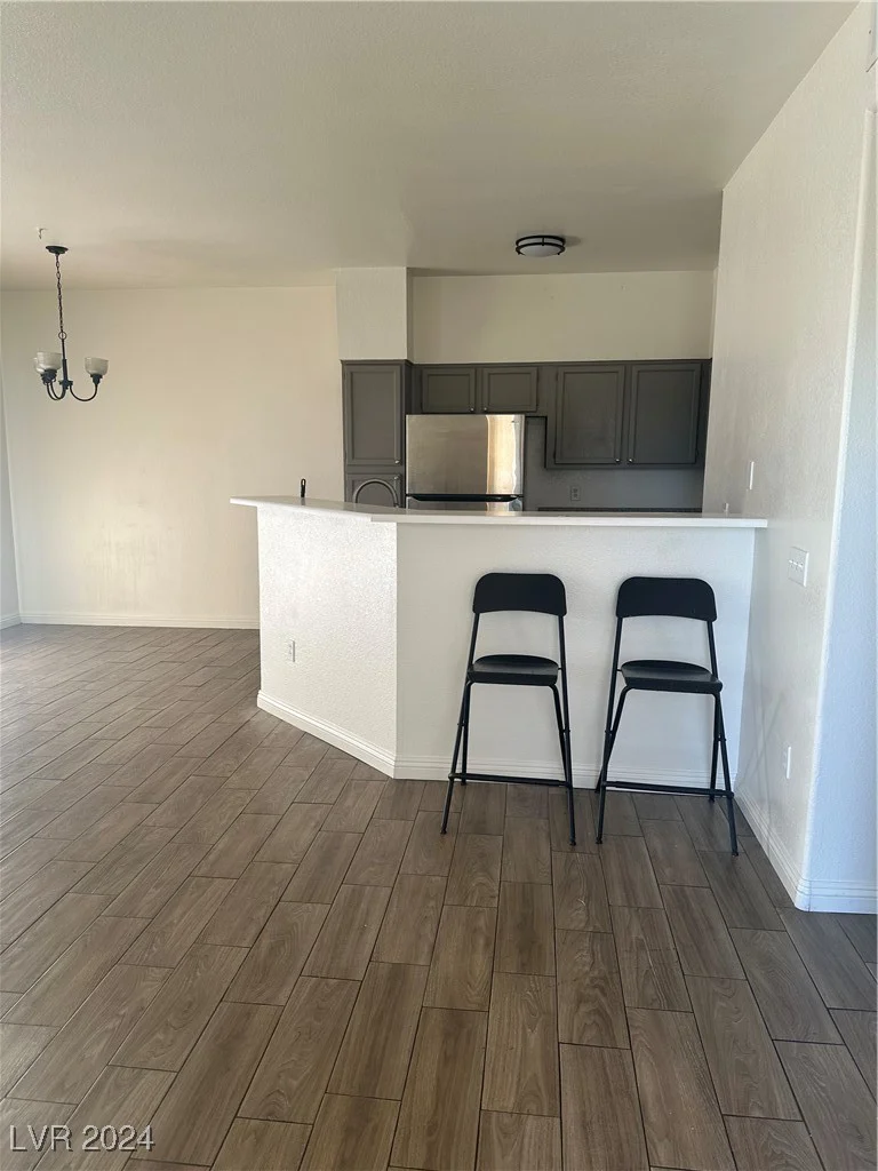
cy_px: 586
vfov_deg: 71.6
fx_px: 812
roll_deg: -0.3
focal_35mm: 24
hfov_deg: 56.8
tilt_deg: -8.1
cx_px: 439
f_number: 1.78
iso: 64
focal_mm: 6.86
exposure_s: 1/121
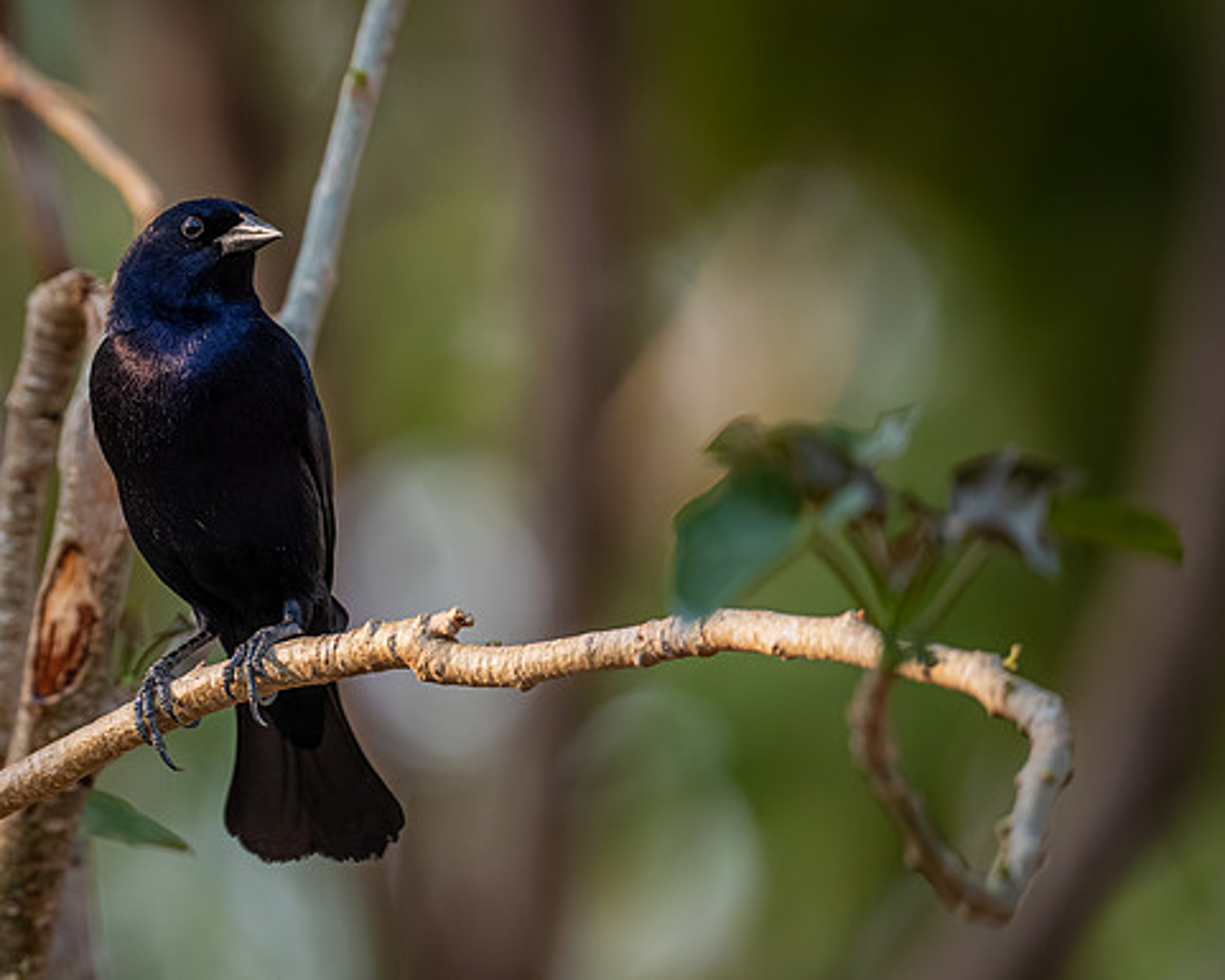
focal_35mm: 911
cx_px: -157
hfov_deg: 2.1
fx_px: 33035
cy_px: 427
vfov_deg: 1.7
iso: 1100
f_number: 4.5
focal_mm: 400
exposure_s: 1/1000
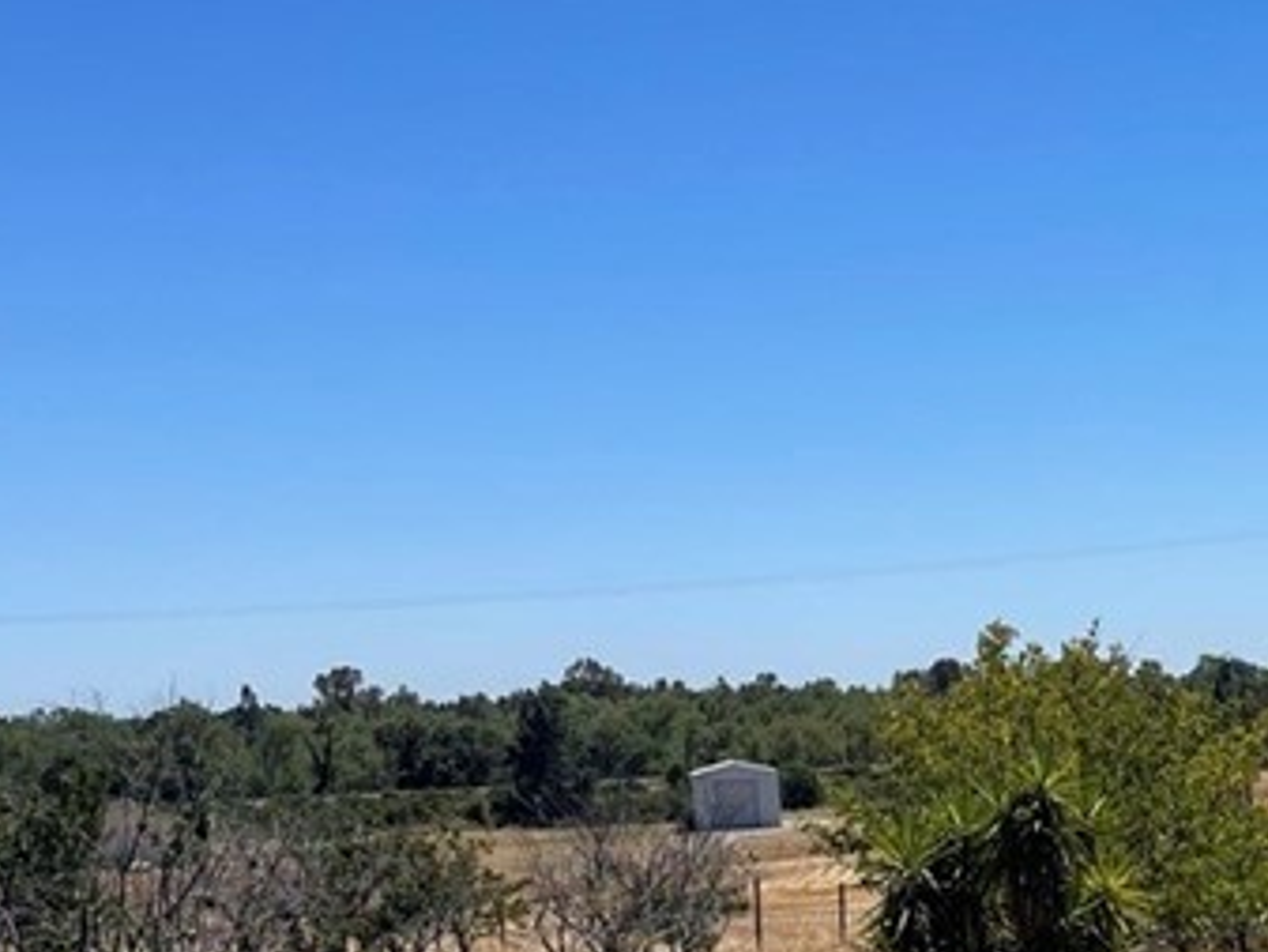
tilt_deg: -1.5
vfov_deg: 19.0
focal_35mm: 76
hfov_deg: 24.5
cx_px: 1276
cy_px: 877
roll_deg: -0.3
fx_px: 2785
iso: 32
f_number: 1.6
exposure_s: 1/5618
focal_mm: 5.1
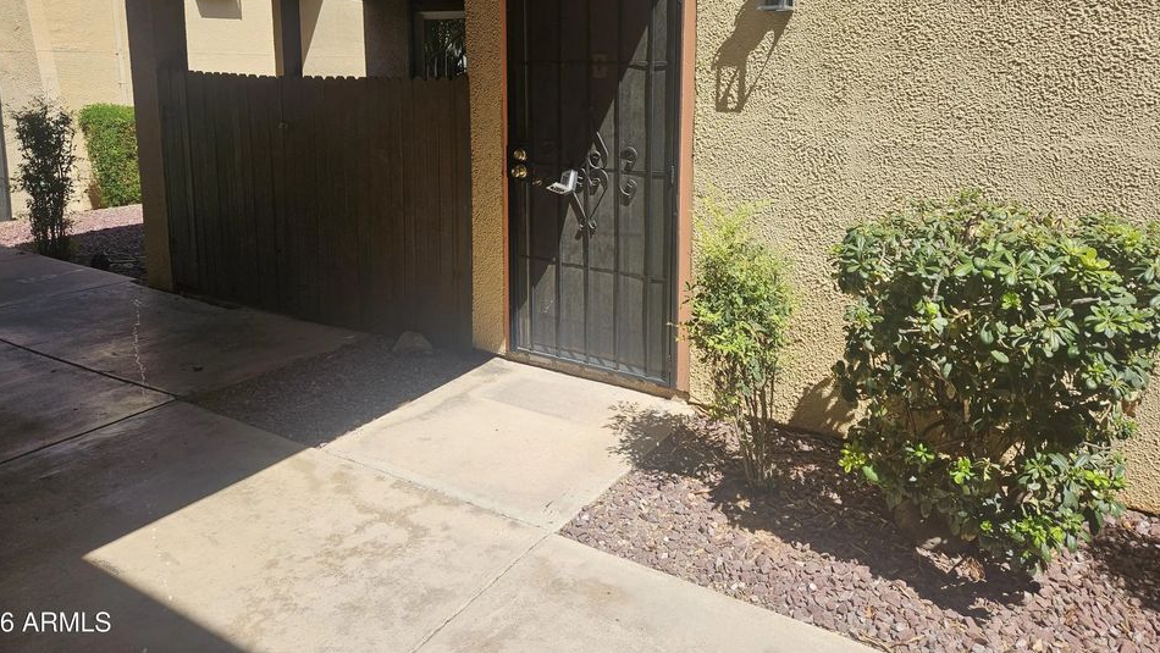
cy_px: 197
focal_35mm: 27
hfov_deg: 69.8
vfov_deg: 42.1
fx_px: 831
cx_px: 579
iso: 25
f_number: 1.8
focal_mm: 5.4
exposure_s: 1/1425
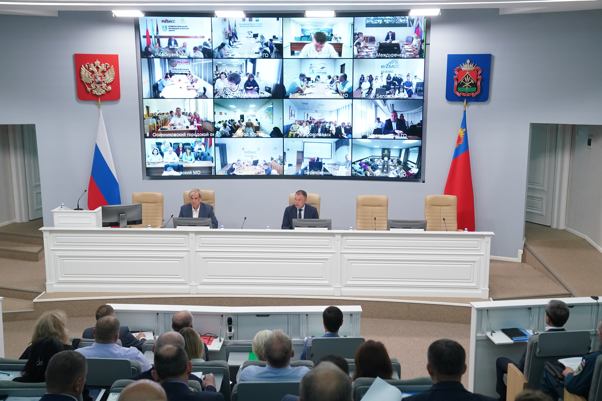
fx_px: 719
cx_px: 301
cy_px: 200
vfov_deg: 31.2
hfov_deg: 45.4
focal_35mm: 43
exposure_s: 1/320
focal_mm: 43
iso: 4000
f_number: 4
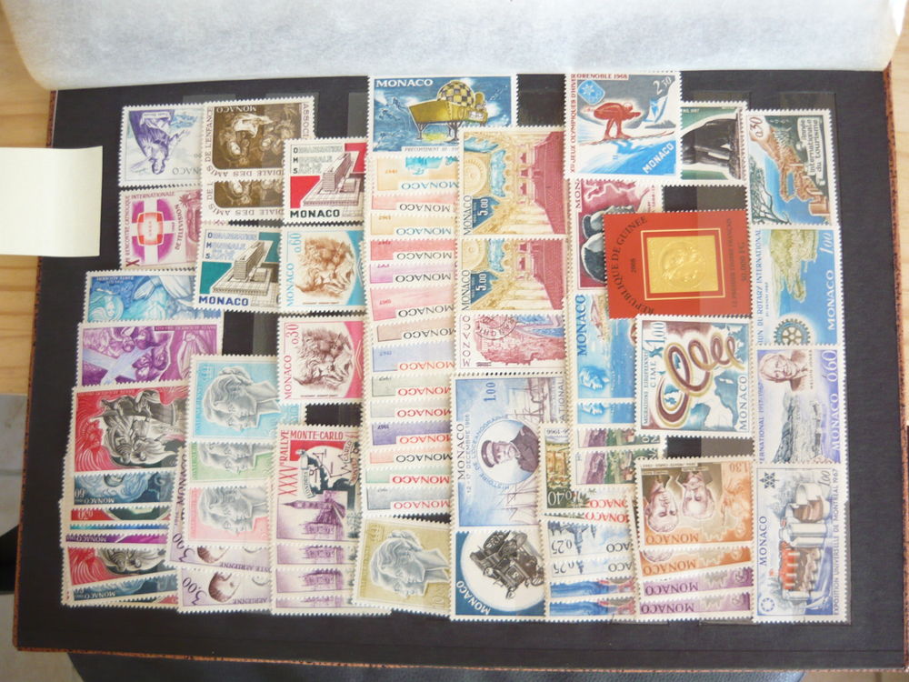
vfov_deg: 42.9
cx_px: 454
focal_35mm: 33
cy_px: 341
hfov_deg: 55.4
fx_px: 867
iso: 200
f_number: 2.8
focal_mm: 5.5
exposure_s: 1/8
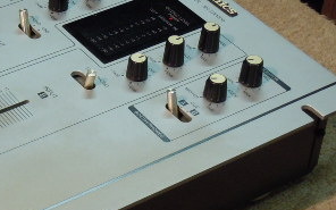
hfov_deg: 17.3
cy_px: 136
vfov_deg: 11.0
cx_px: 45
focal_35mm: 119
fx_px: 1090
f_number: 3.9
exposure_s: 1/60
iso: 400
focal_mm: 9.3
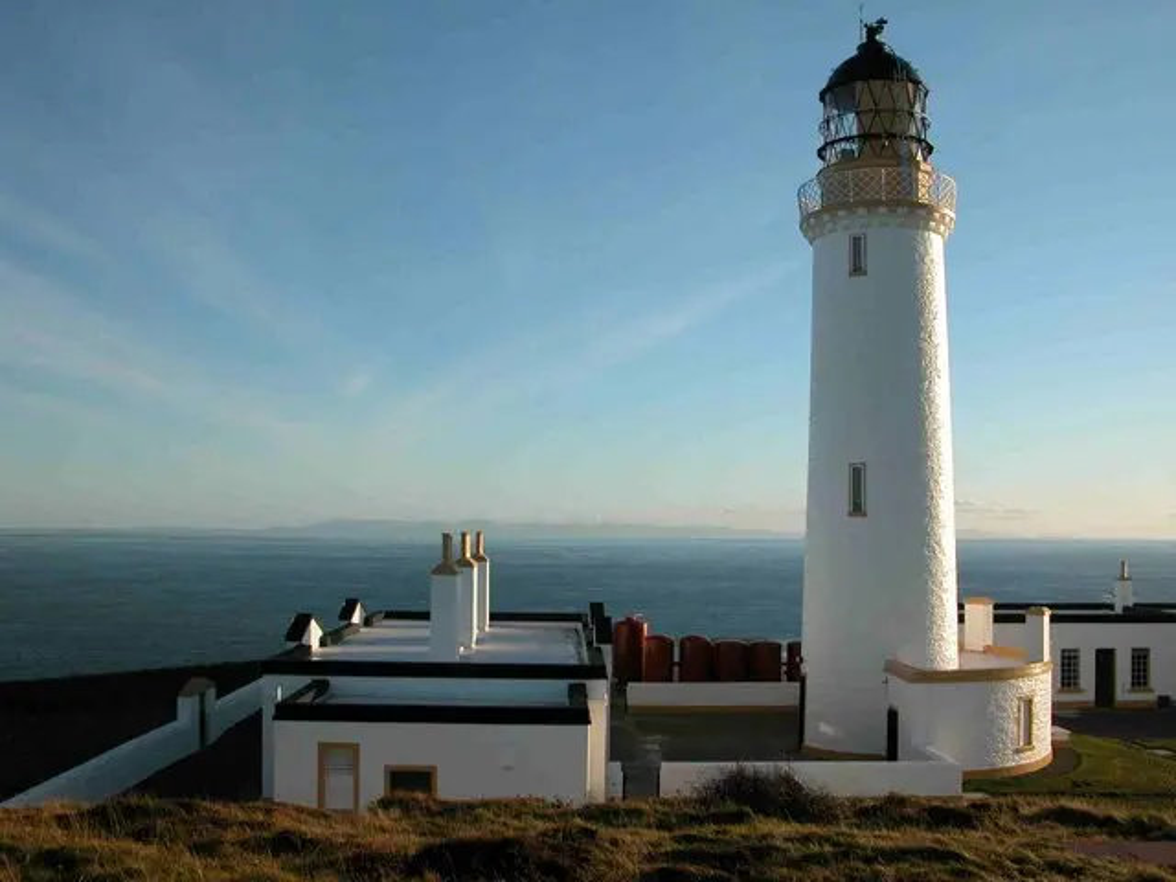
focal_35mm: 35
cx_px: 588
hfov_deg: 52.6
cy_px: 441
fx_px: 1189
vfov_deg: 40.7
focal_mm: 8.9
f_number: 6.3
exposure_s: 1/282
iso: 100
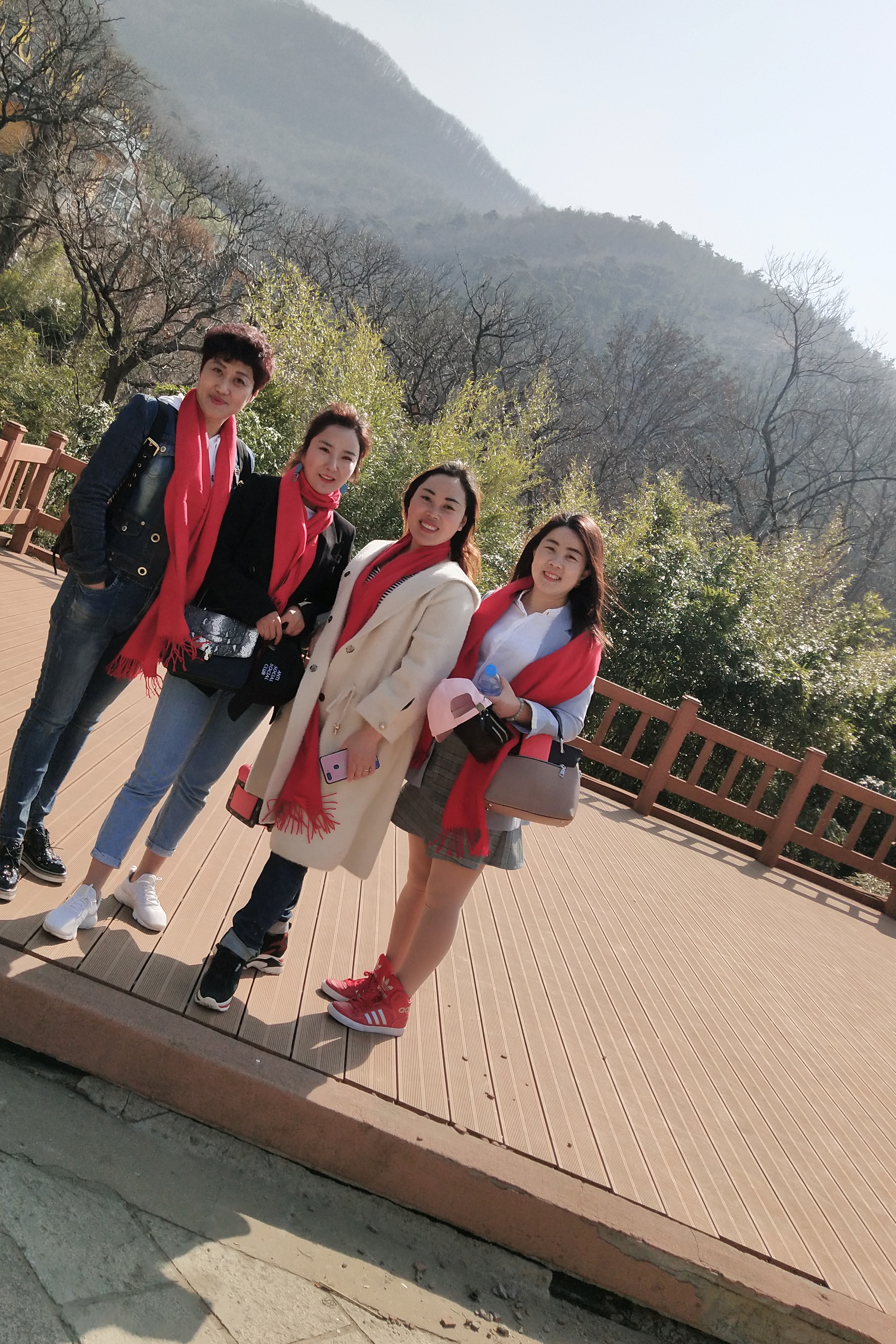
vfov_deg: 53.1
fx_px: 1344
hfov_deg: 36.7
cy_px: 645
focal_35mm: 36
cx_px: 351
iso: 145
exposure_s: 1/5050
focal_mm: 3.95
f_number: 1.8
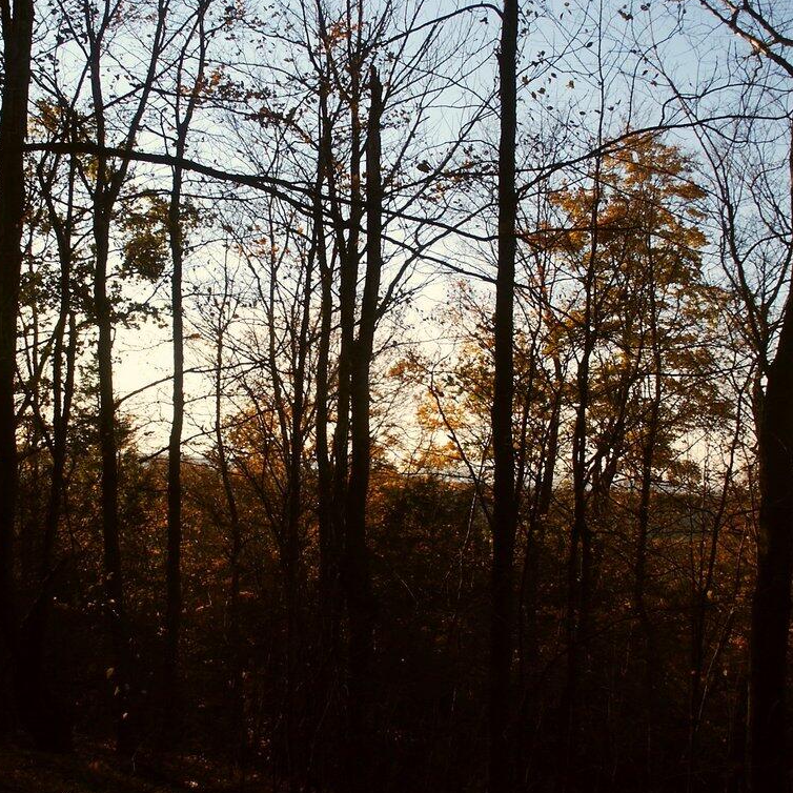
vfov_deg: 40.0
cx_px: 357
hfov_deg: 40.0
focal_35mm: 42
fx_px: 1089
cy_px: 395
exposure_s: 1/125
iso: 64
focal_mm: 7.18
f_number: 6.7
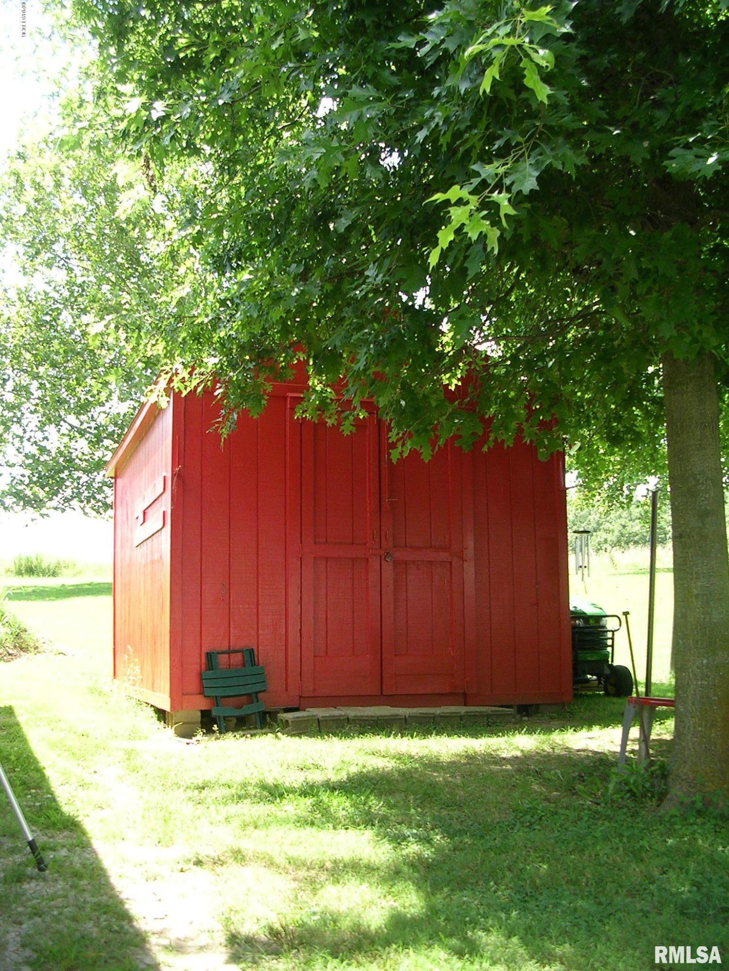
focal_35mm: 38
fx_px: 1067
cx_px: 364
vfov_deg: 49.0
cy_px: 486
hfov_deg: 37.7
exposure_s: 1/130
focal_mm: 5.8
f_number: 2.8
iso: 50
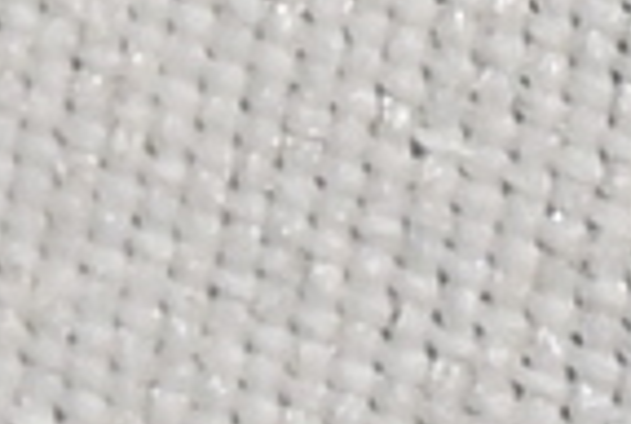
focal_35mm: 1406
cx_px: 902
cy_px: 808
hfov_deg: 1.5
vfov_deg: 1.0
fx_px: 24695
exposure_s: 1/60
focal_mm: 140
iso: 100
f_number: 13
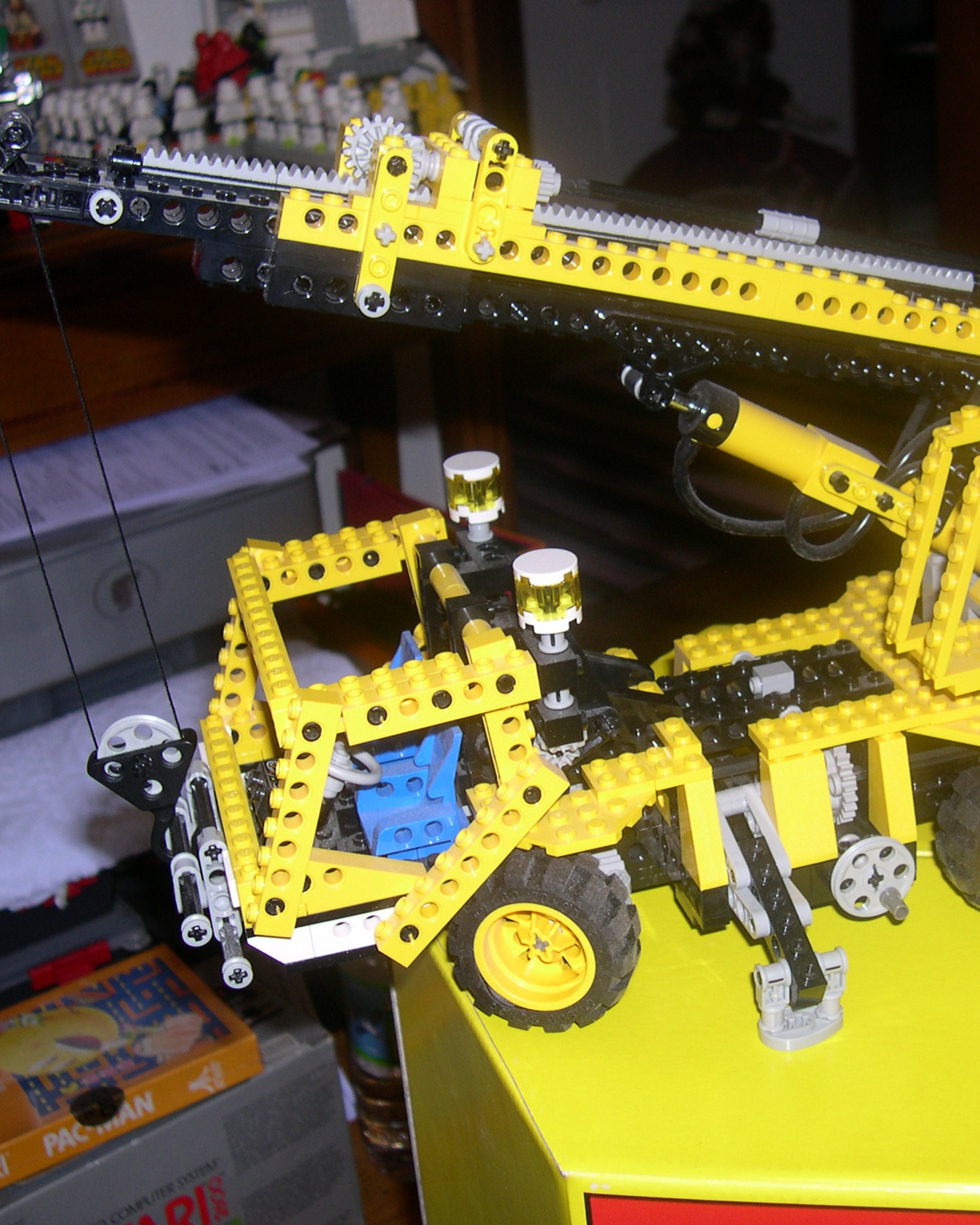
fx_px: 1813
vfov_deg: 37.3
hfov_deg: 30.1
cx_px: 636
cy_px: 616
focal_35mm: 50
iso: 100
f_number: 2.8
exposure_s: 1/60
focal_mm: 8
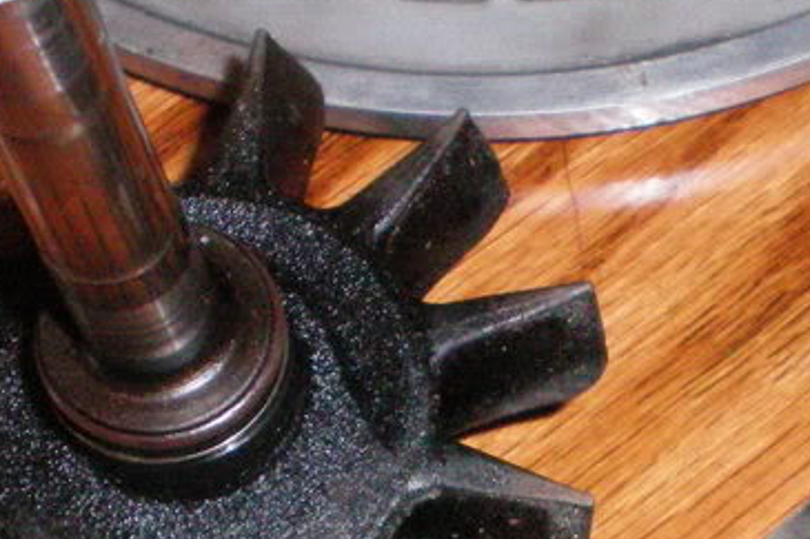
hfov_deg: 13.9
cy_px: 677
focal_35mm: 146
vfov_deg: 9.2
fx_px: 3283
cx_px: 712
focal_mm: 8.4
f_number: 5.2
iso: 400
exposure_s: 1/60
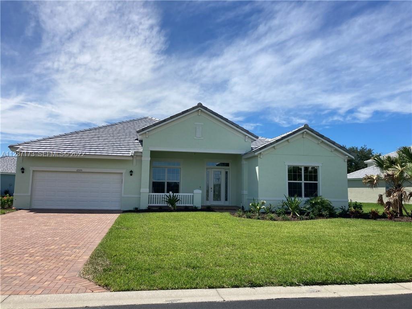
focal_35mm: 28
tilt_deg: +7.0
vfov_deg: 49.7
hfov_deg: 63.4
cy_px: 154
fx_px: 333
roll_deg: -0.9
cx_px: 206
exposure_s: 1/3690
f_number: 1.8
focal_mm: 3.99
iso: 25
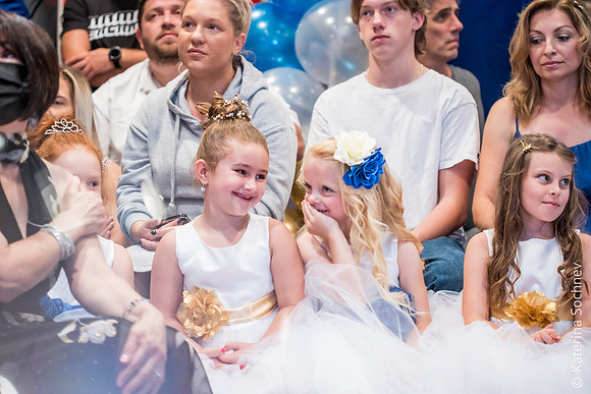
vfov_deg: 13.7
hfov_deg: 20.4
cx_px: 296
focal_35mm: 100
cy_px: 197
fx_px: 1642
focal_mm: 100
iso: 1600
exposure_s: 1/80
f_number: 3.2
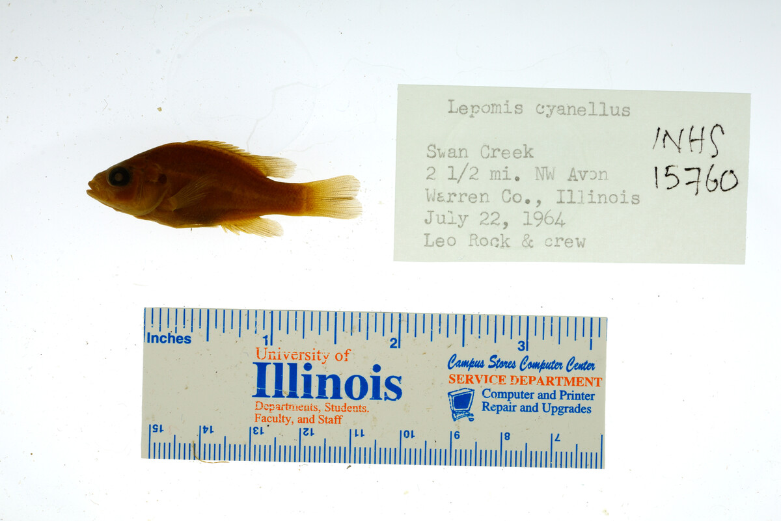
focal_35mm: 60
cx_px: 390
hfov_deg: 33.4
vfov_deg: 22.6
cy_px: 260
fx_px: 1302
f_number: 10
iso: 100
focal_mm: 60
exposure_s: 1/200
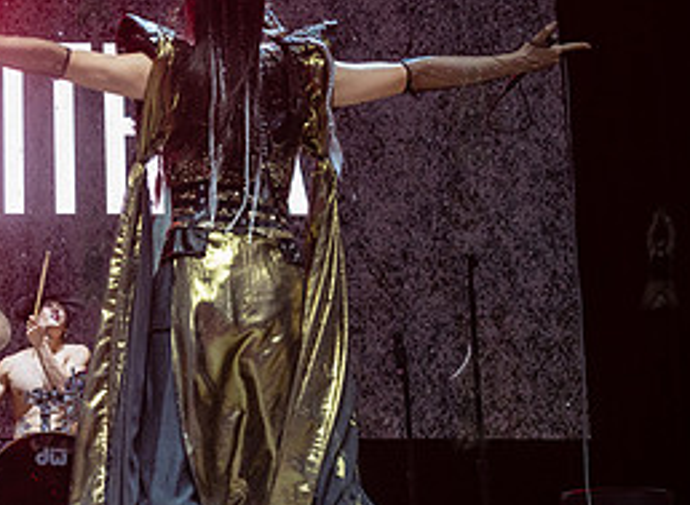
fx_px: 1799
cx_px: -55
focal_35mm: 91
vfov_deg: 16.0
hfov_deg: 20.7
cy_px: 210
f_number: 4
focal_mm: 35
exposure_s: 1/400
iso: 2000
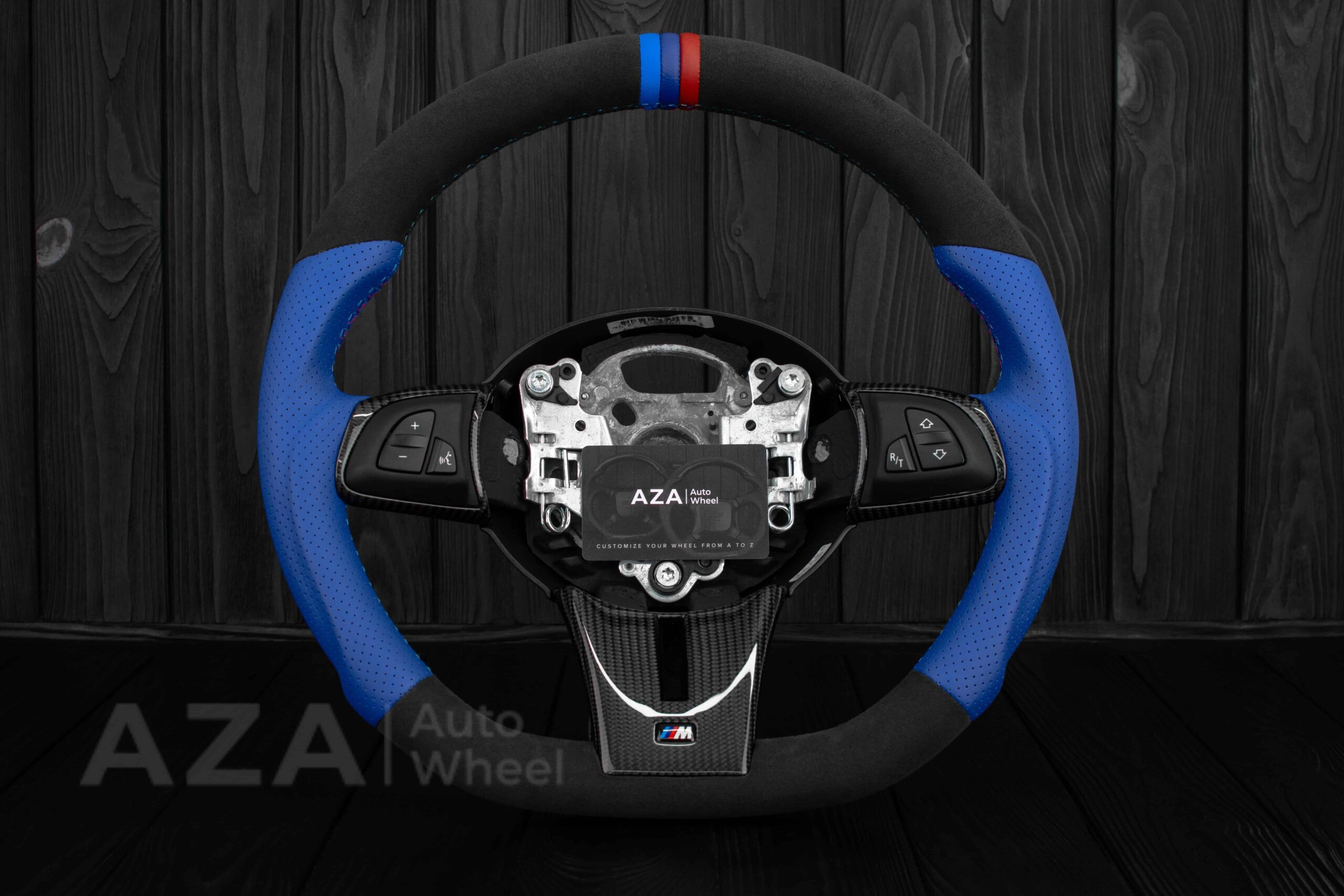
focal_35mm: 52
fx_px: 1960
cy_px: 448
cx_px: 672
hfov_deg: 37.8
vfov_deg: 25.8
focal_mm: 35
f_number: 6.3
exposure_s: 1/125
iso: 500
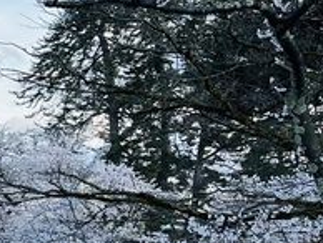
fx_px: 1018
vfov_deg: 13.6
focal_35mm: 109
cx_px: -301
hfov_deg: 15.0
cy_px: 187
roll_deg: -1.5
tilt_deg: +5.4
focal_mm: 5.1
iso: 50
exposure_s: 1/1036
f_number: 1.6
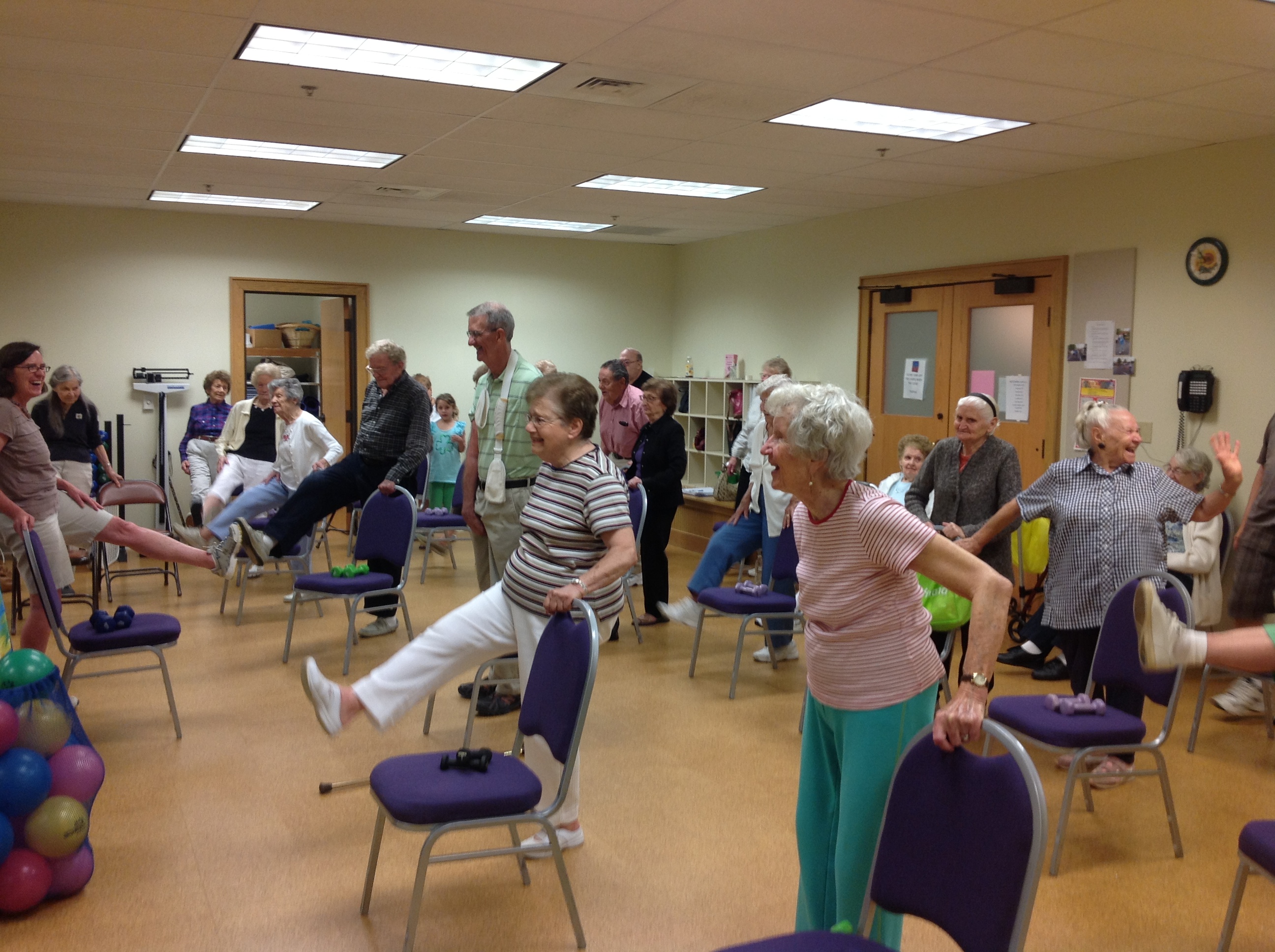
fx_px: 1287
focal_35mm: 35
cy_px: 476
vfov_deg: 40.6
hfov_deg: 52.7
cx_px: 638
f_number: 2.4
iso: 64
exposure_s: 1/20
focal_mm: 4.28
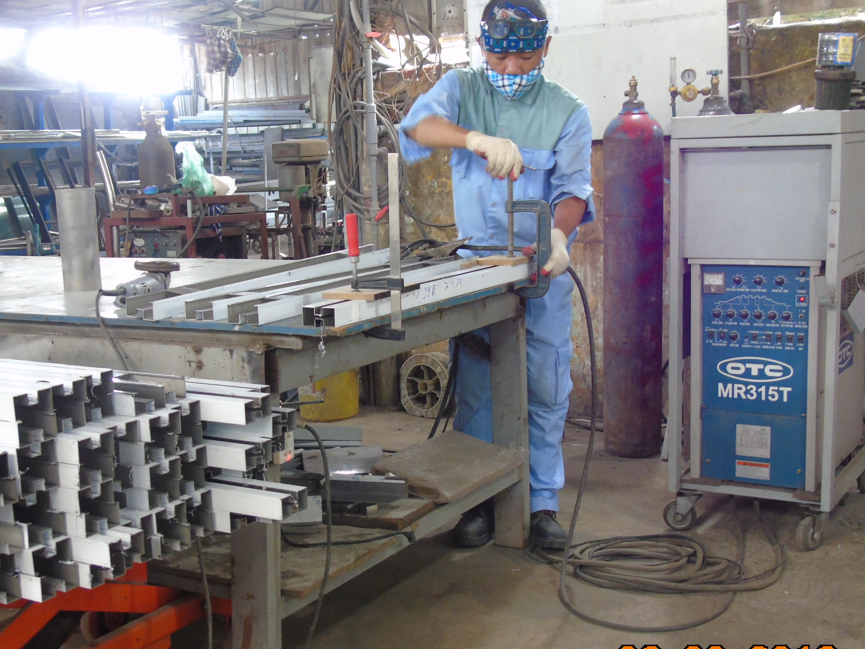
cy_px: 359
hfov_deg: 40.4
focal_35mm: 47
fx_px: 1174
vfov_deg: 30.9
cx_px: 387
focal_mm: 7.1
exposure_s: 1/10
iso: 400
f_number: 3.9
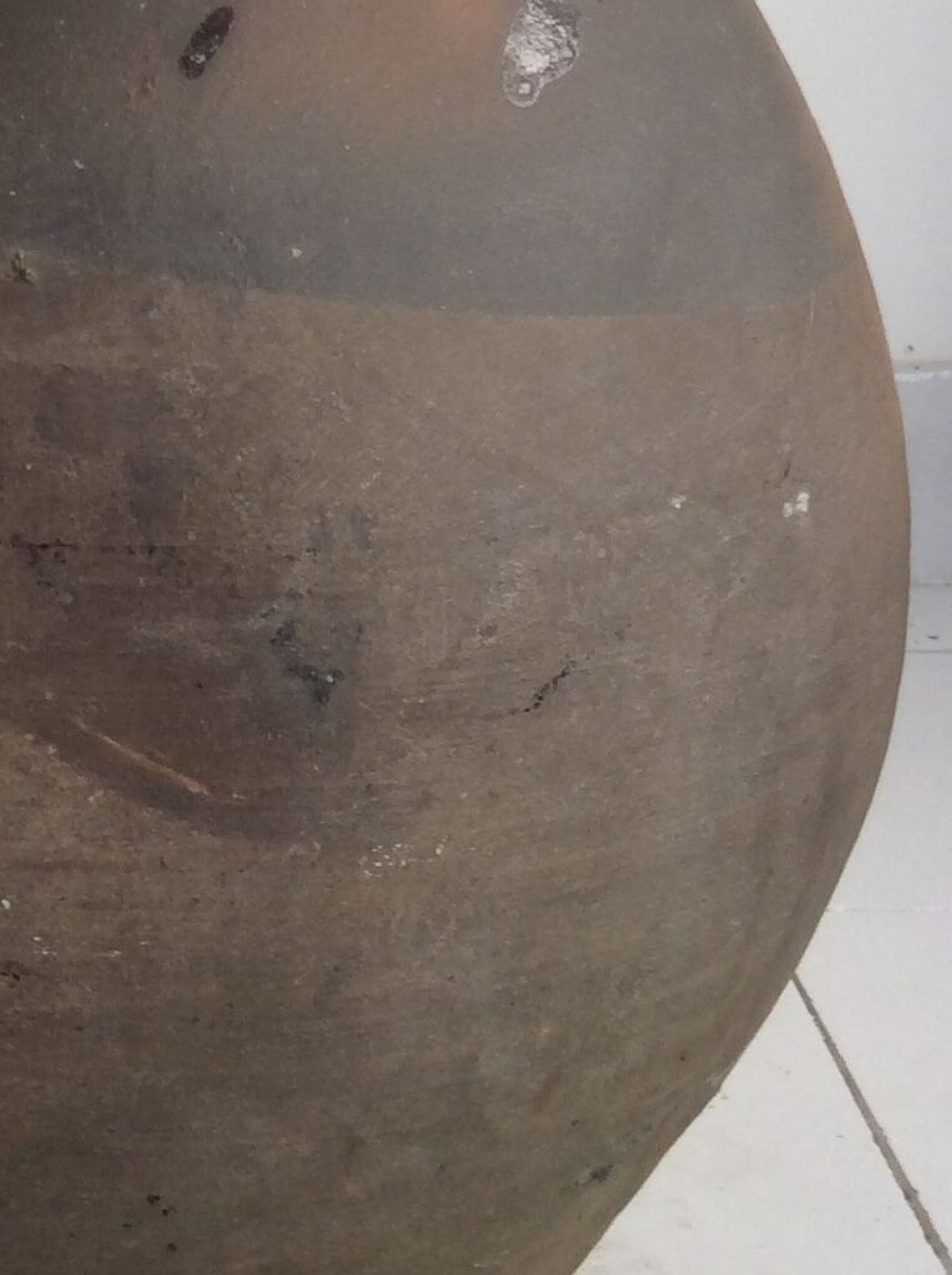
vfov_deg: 24.0
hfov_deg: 17.9
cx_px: 128
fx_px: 2978
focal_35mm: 81
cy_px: 417
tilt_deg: -16.0
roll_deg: +0.0
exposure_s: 1/33
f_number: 2.4
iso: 40
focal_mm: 3.3
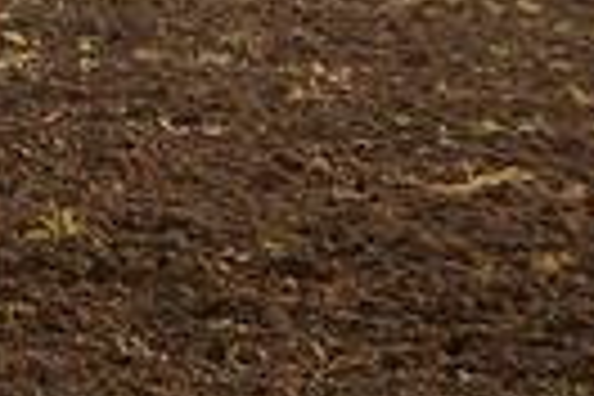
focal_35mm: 748
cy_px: -392
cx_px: -698
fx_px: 12341
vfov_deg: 1.8
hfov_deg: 2.7
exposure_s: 1/640
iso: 2500
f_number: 7.1
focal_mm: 170
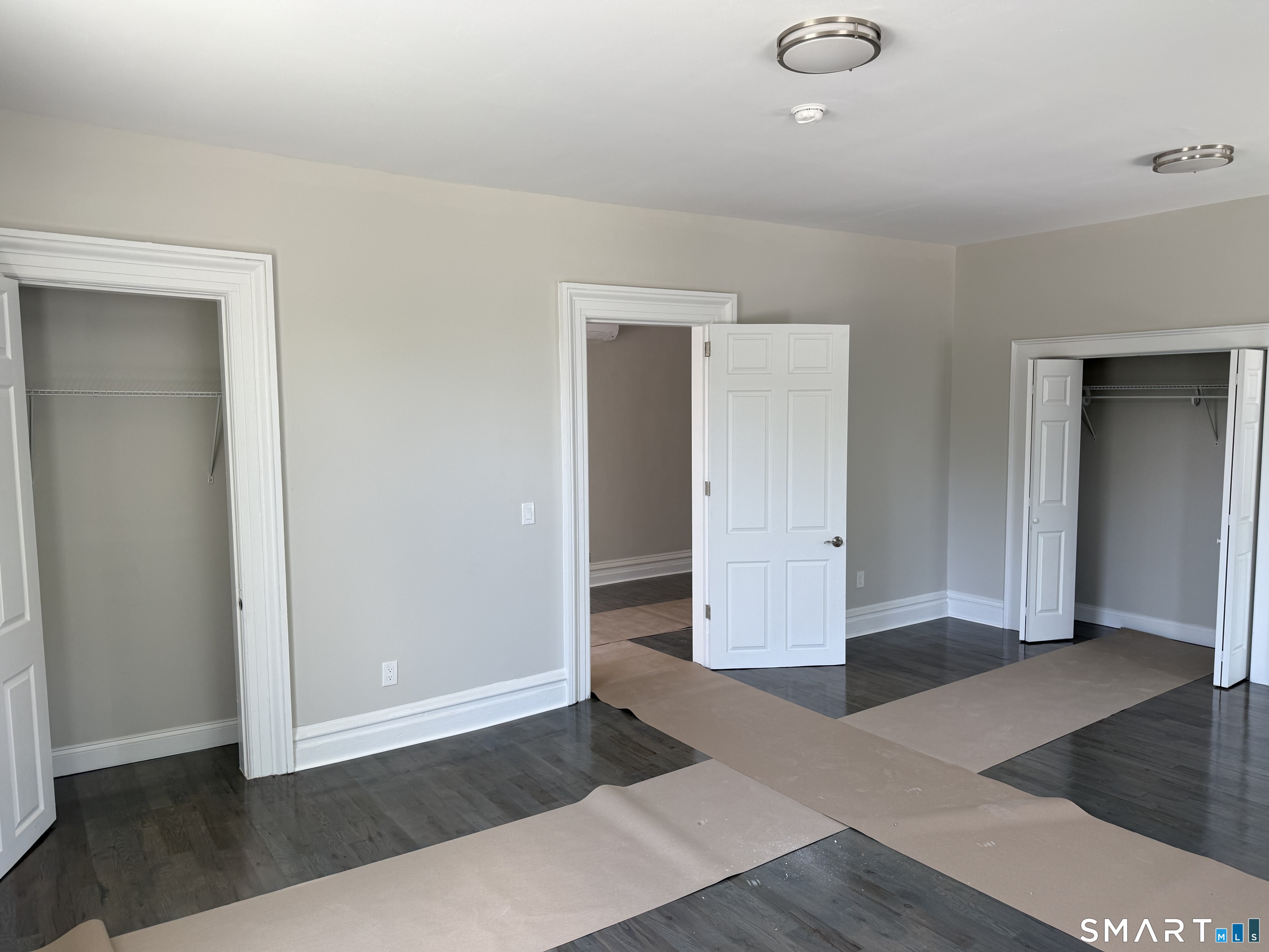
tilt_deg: -2.2
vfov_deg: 56.8
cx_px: 634
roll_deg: +0.0
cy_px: 476
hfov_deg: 71.6
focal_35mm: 24
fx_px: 880
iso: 80
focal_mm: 6.76
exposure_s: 1/121
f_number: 1.78
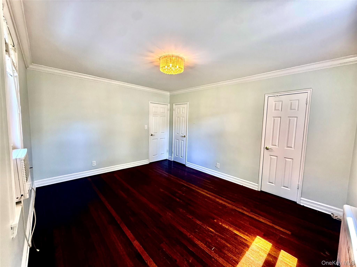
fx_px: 144
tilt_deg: -4.6
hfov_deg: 102.1
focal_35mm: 14
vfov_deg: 85.7
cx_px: 178
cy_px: 134
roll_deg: -1.7
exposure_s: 1/120
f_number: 2.2
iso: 200
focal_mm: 2.22
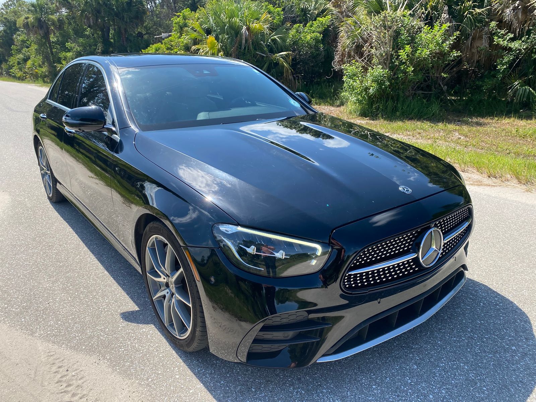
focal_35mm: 26
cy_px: 201
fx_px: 403
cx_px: 268
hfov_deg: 67.3
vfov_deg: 53.1
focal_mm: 4.25
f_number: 1.8
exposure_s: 1/1522
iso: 32
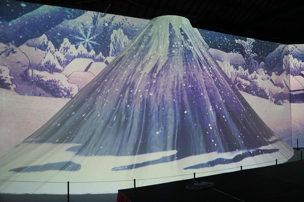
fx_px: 253
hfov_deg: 61.9
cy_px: 101
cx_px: 152
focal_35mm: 30
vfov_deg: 43.6
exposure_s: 1/160
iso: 4000
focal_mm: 30
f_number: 2.8
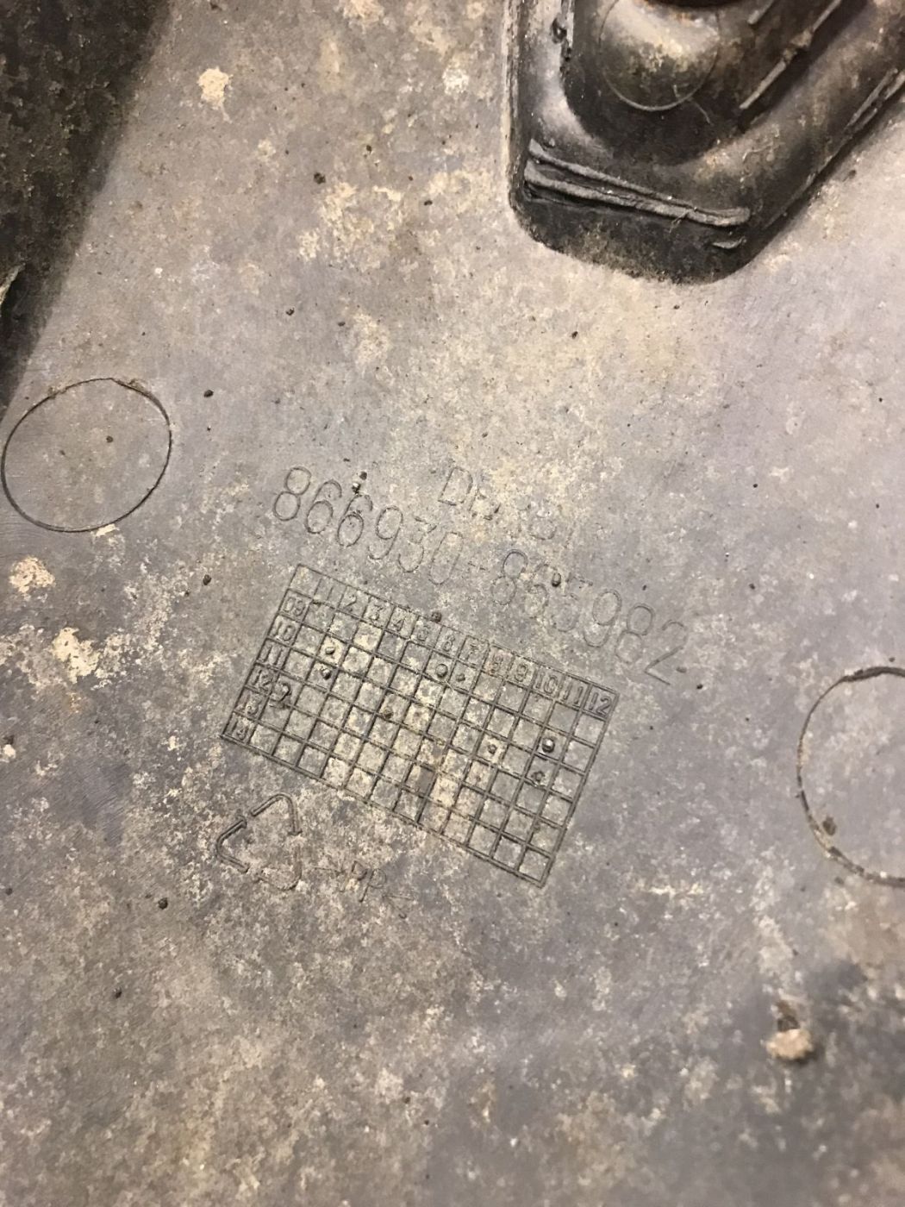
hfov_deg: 49.7
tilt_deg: -52.9
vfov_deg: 63.4
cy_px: 604
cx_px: 452
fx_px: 976
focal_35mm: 28
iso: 80
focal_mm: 3.99
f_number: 1.8
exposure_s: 1/17
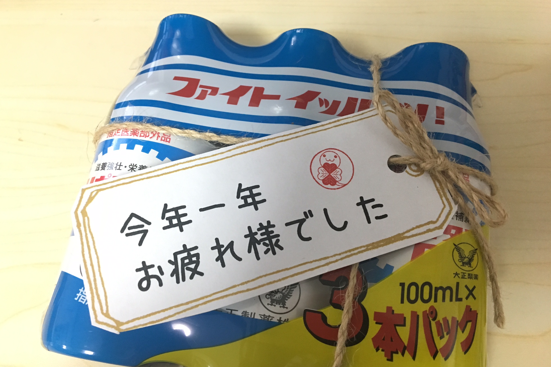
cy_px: 192
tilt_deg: -69.8
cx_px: 270
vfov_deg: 42.3
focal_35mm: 31
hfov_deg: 60.3
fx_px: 475
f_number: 2.2
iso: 200
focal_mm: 4.15
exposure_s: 1/24
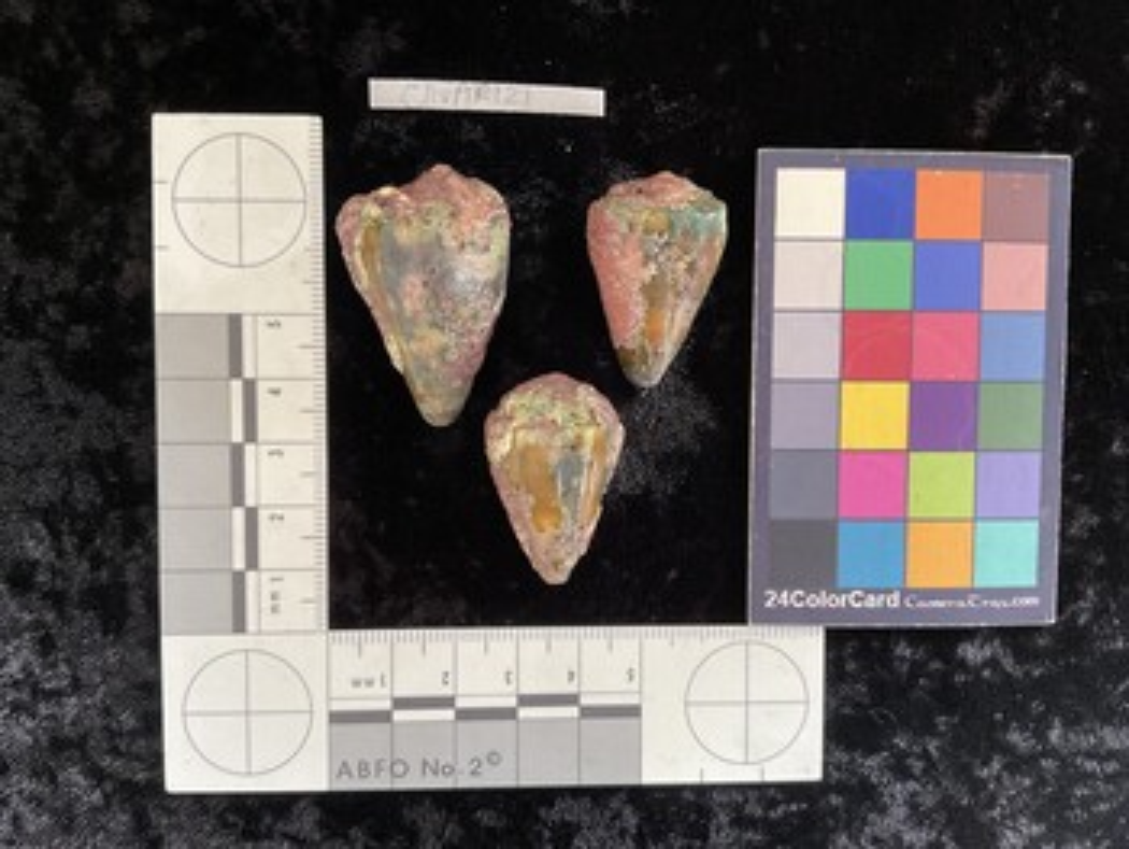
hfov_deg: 61.6
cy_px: 424
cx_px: 564
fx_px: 946
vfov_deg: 48.3
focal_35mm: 29
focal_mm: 3
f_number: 1.8
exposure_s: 1/60
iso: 125
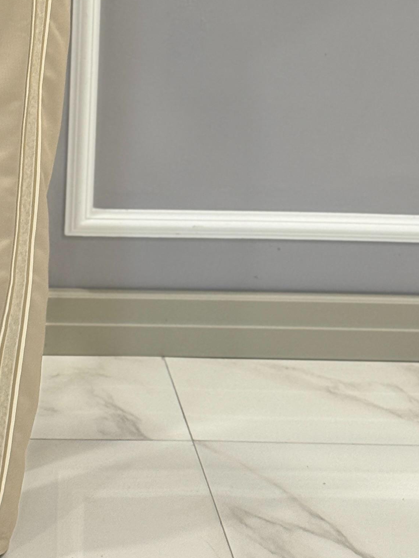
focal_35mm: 128
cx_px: -51
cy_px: -111
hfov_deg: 11.4
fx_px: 2066
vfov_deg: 14.9
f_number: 1.78
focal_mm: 6.76
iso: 100
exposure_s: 1/50
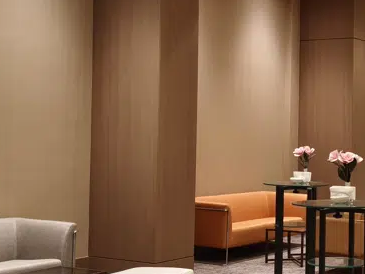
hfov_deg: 25.7
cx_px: 337
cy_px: 124
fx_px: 770
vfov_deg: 20.2
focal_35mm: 73
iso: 500
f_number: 1.5
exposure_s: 1/50
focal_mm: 4.94
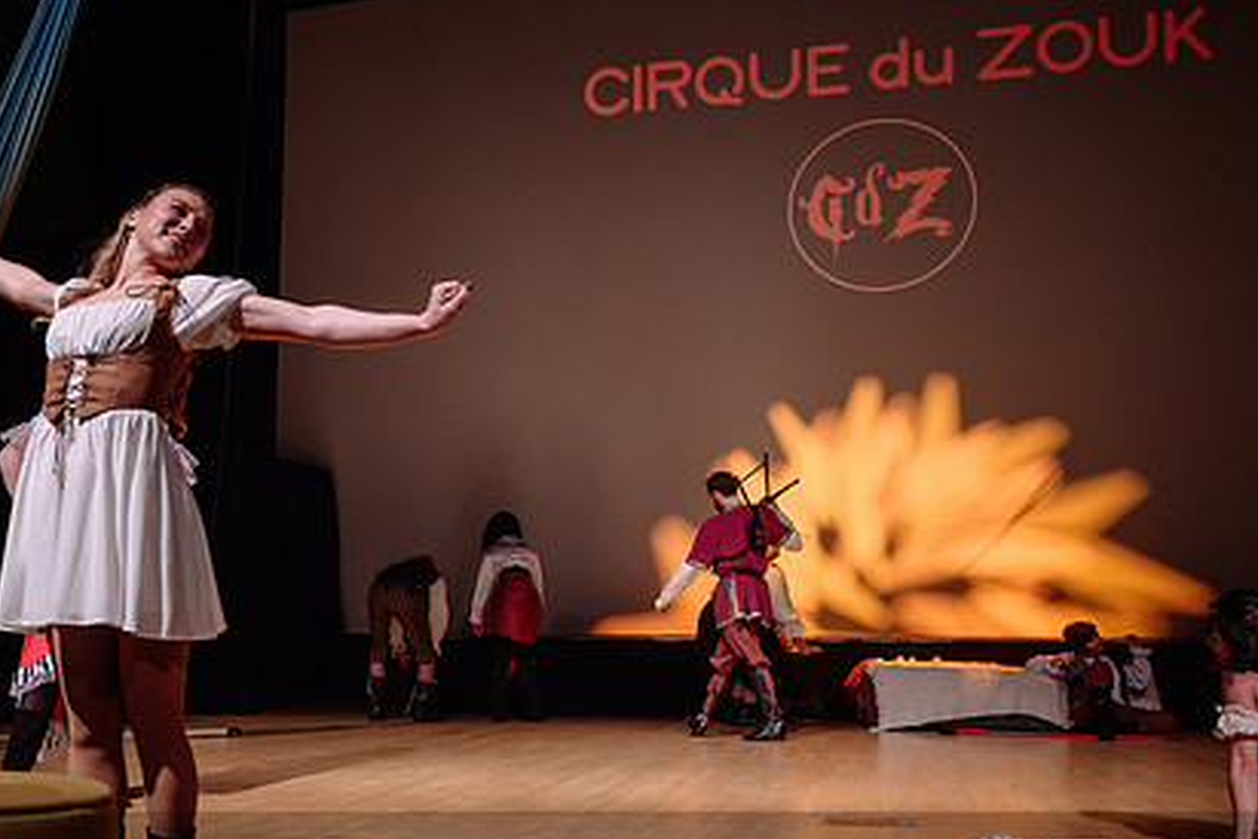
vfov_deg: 30.2
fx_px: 1537
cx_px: 448
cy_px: 573
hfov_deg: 44.0
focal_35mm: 44
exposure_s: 1/250
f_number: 2.8
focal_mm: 27.5
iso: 1600
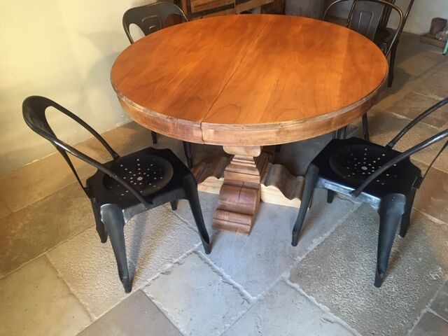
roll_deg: +3.3
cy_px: 168
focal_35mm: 29
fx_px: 375
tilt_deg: -38.2
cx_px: 224
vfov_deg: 48.2
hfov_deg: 61.7
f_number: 2.2
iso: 200
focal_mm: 4.15
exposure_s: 1/25
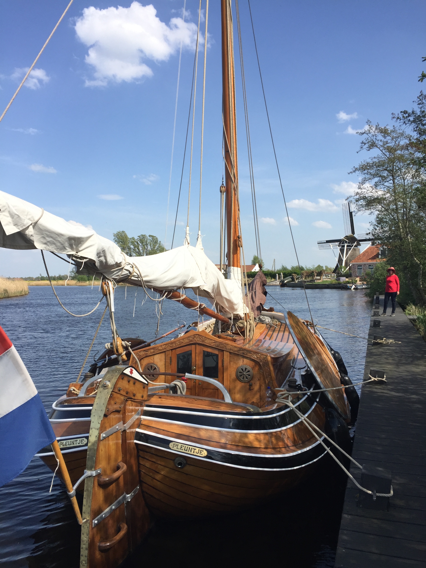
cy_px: 284
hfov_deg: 48.2
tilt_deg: -0.6
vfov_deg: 61.7
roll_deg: +1.5
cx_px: 213
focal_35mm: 29
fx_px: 476
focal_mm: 4.15
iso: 32
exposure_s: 1/1721
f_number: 2.2
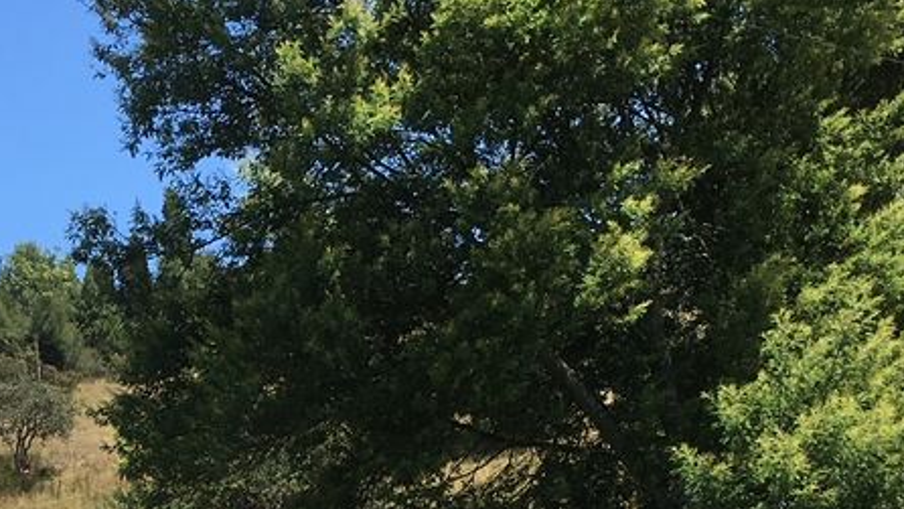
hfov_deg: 24.6
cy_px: 779
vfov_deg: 13.4
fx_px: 2038
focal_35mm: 85
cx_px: 178
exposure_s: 1/974
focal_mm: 4.15
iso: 25
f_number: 2.2
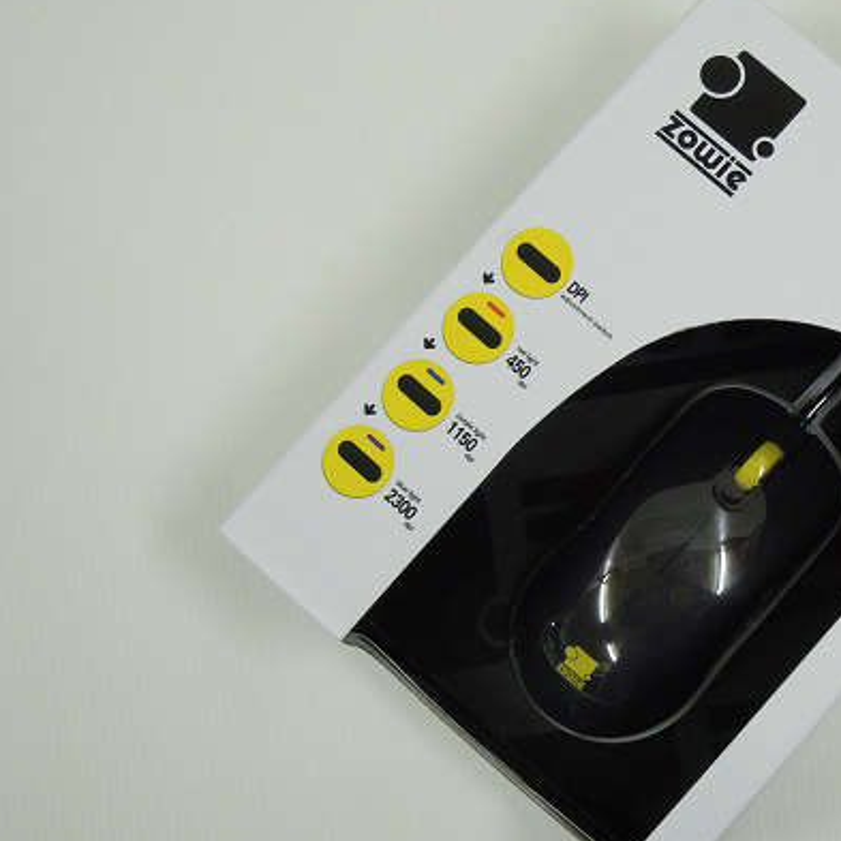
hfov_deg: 23.7
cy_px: 452
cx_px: 663
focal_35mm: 72
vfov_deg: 24.0
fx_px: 1979
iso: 400
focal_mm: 9
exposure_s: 1/20
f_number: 3.7
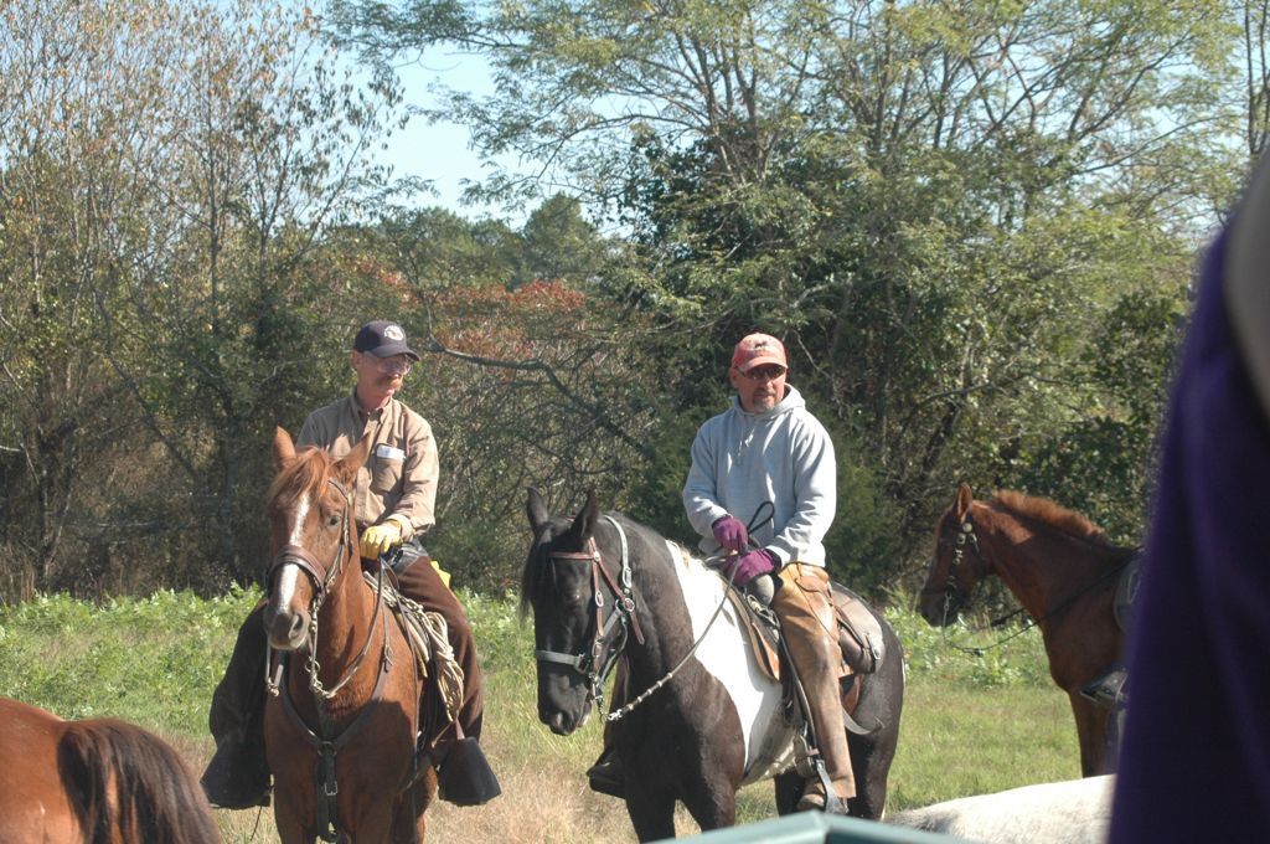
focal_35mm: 84
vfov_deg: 16.2
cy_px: 422
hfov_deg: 24.2
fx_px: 2960
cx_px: 635
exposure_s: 1/250
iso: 250
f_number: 8
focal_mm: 56
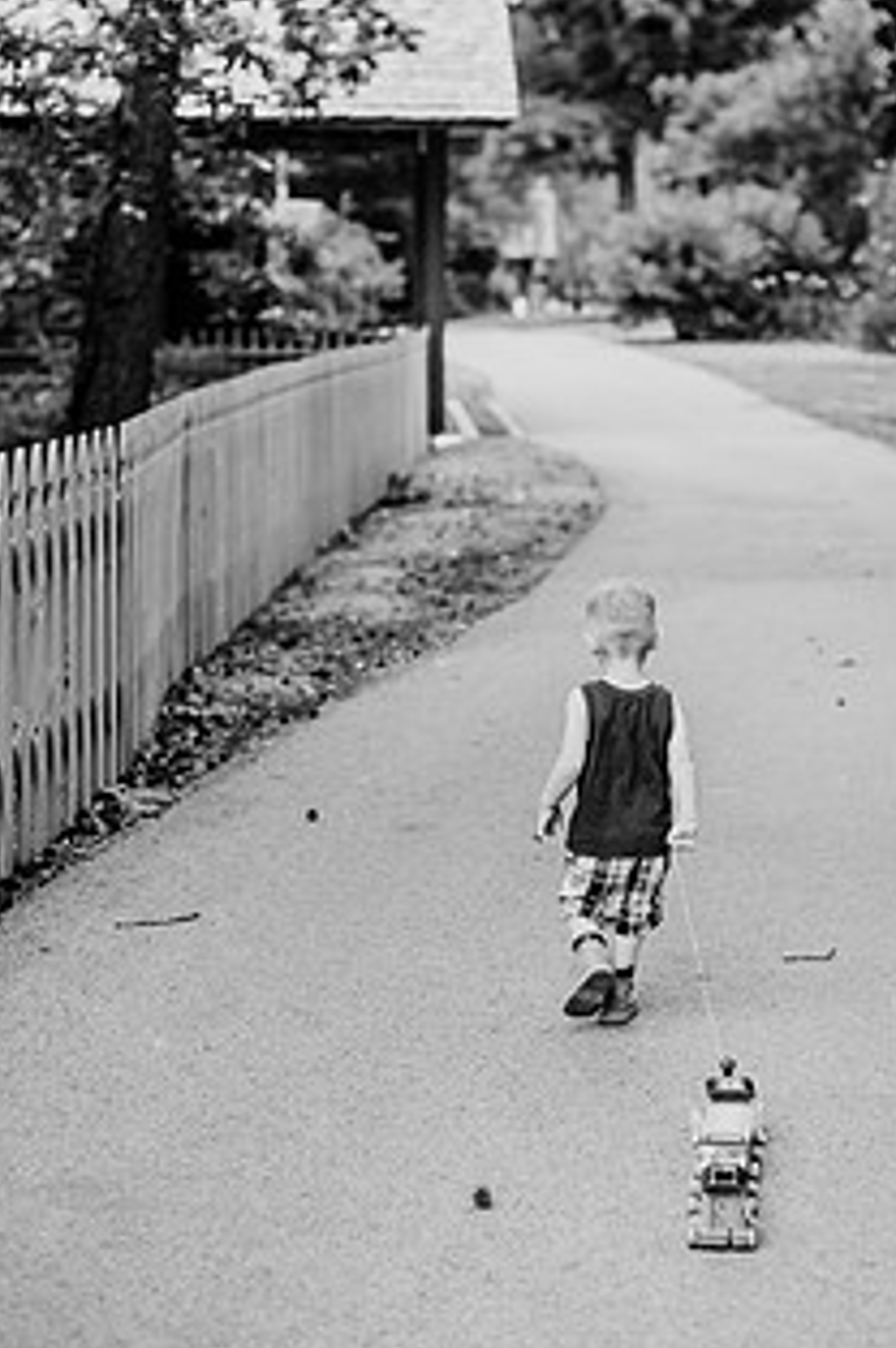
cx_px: 590
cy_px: 538
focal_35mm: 72
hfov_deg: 18.8
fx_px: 2694
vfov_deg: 28.0
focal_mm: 50
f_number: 2.2
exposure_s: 1/1250
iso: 200
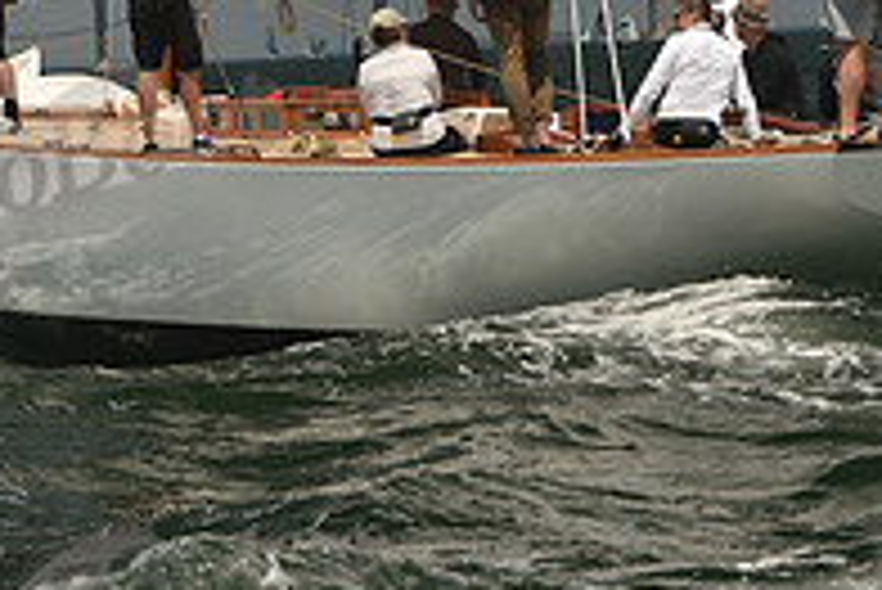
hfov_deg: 9.9
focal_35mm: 207
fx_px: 5075
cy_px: -137
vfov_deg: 6.6
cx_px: 634
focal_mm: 70
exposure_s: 1/640
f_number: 8
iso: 250
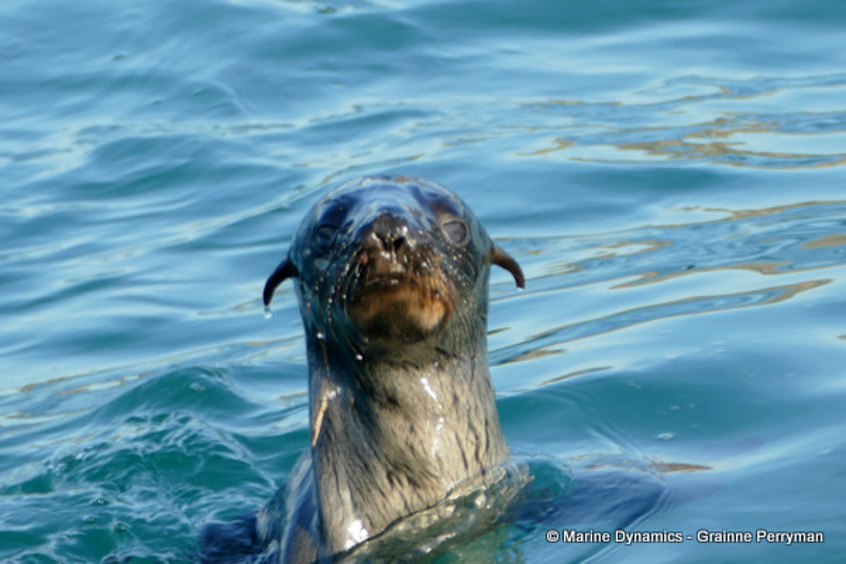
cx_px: 423
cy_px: 282
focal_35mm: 609
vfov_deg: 2.3
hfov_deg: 3.4
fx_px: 14310
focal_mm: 146
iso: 125
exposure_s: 1/320
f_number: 4
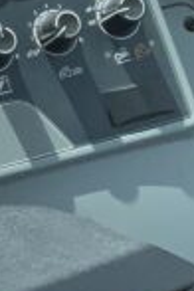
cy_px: 257
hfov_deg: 6.2
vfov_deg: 9.8
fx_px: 1697
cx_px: -301
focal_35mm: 210
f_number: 1.8
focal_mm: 3
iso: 16
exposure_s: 1/1195
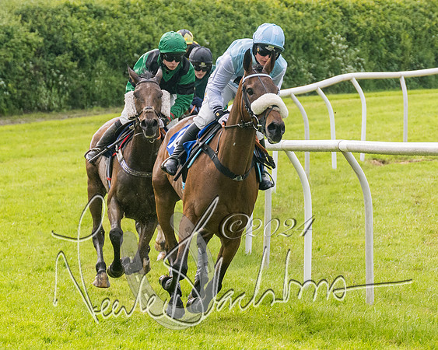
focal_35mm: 274
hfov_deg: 7.1
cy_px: 152
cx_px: 177
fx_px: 3551
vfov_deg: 5.6
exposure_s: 1/3200
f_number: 4
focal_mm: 98
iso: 400
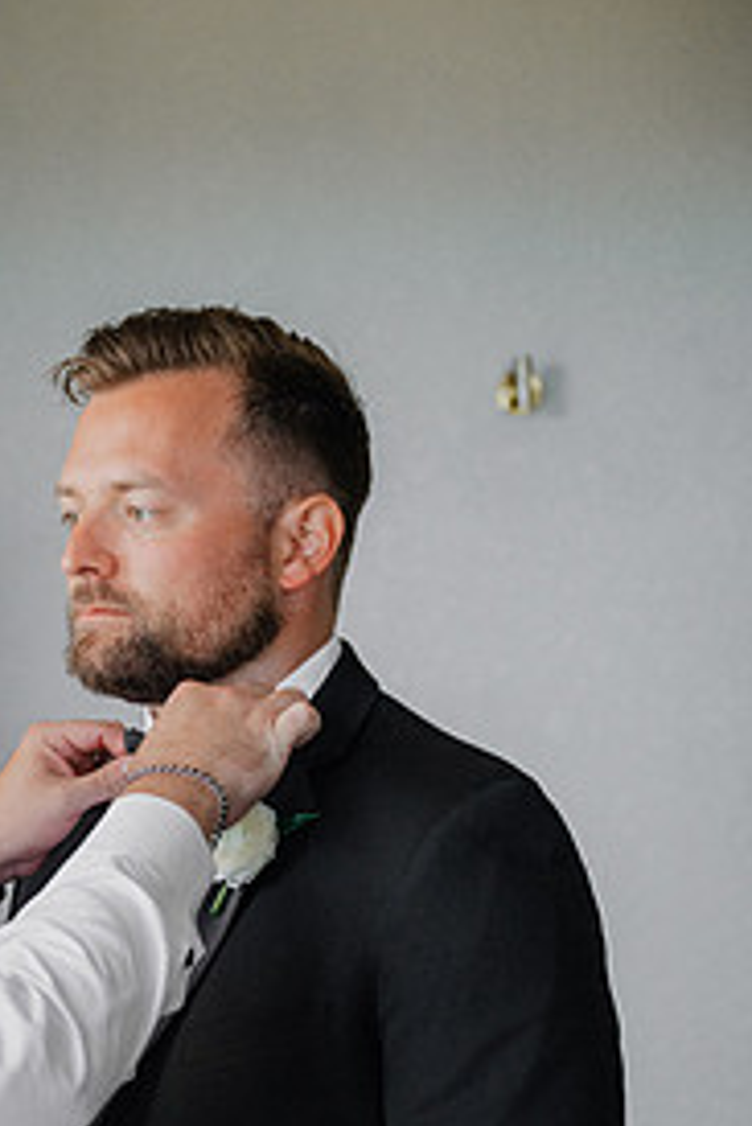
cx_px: 152
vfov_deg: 21.8
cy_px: 912
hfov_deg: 14.8
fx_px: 2879
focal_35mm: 92
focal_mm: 56
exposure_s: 1/800
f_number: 2.8
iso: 1600
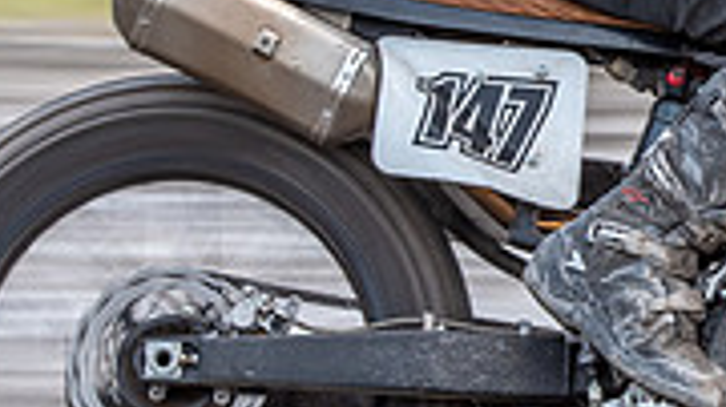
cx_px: 877
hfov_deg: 2.6
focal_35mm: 832
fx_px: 16007
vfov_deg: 1.5
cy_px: -1
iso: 200
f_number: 8
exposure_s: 1/320
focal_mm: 220
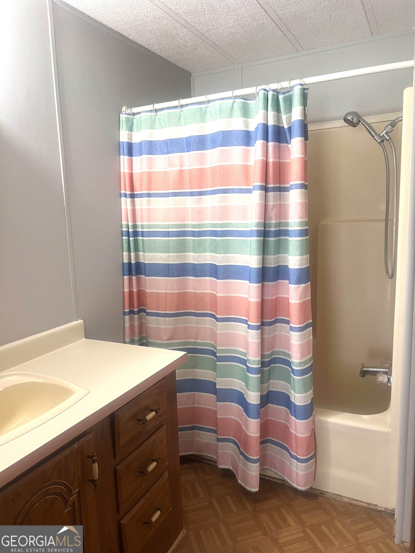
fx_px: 416
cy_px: 276
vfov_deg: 67.3
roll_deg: +3.1
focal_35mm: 26
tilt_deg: -9.0
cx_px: 208
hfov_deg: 53.1
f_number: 1.5
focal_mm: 5.7
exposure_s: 1/60
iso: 160
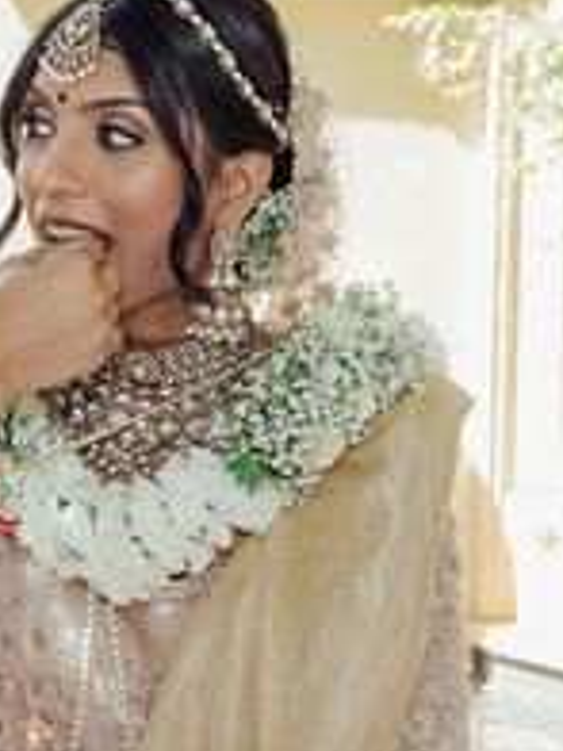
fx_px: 3275
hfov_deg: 9.7
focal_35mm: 151
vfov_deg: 13.1
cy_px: 496
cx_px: -157
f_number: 7.1
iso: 1000
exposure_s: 1/200
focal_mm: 48
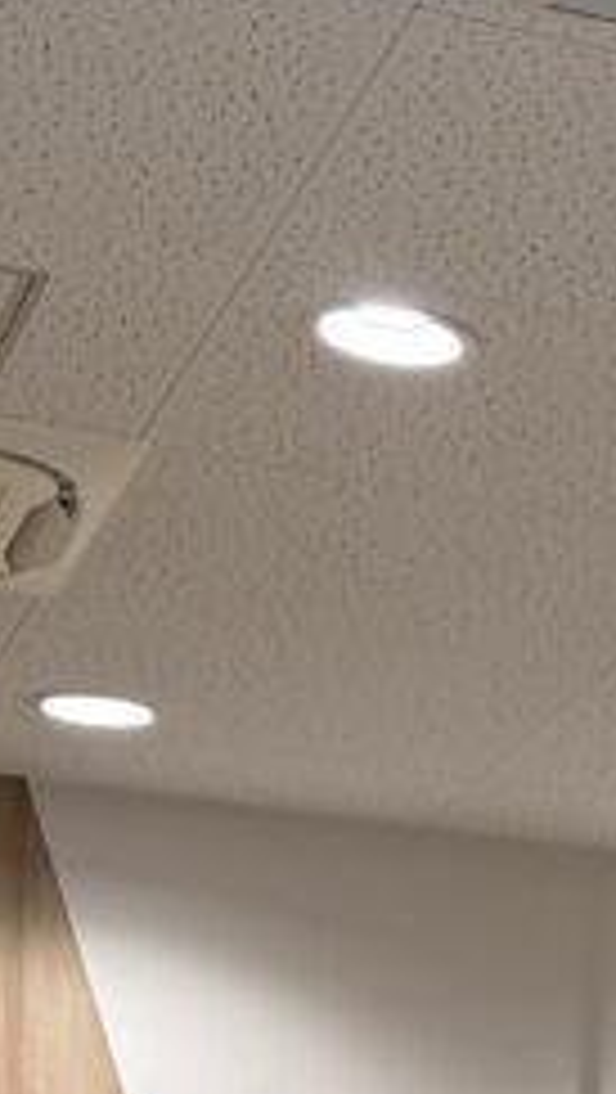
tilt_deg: +3.1
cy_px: 1670
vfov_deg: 13.5
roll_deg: +0.8
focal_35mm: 149
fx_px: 4319
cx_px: 1924
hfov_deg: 7.2
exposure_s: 1/100
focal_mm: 5.96
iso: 32
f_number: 1.6
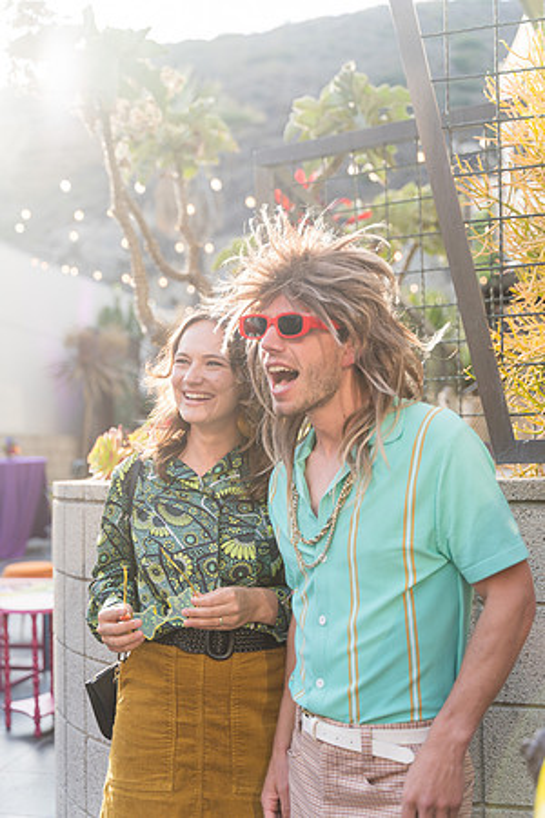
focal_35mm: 46
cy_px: 409
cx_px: 272
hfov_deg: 29.2
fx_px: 1045
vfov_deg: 42.7
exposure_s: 1/250
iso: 100
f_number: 2.8
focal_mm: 46
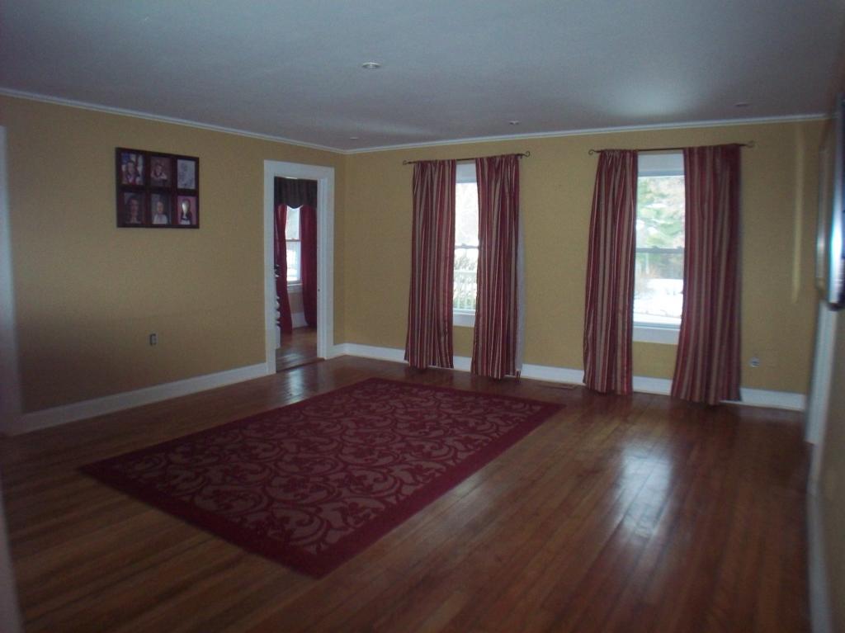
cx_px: 422
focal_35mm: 37
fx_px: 903
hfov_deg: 50.2
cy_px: 316
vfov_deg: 38.6
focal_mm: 6.2
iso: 200
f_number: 2.8
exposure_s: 1/45
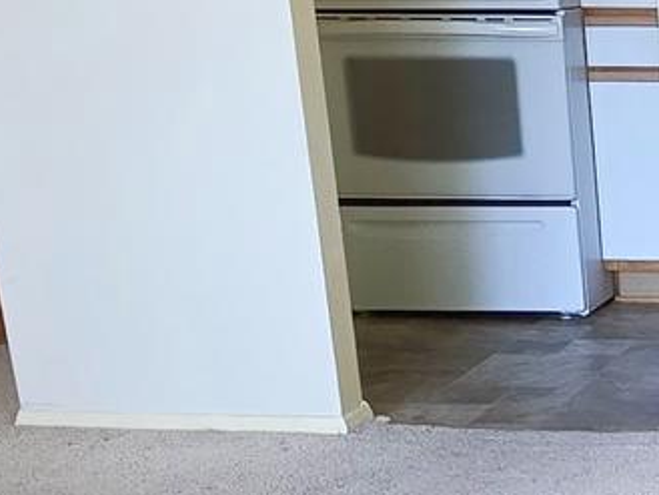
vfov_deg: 17.9
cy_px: 445
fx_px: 1543
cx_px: 1046
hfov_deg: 20.1
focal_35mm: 81
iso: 160
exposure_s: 1/120
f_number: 1.9
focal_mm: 2.2
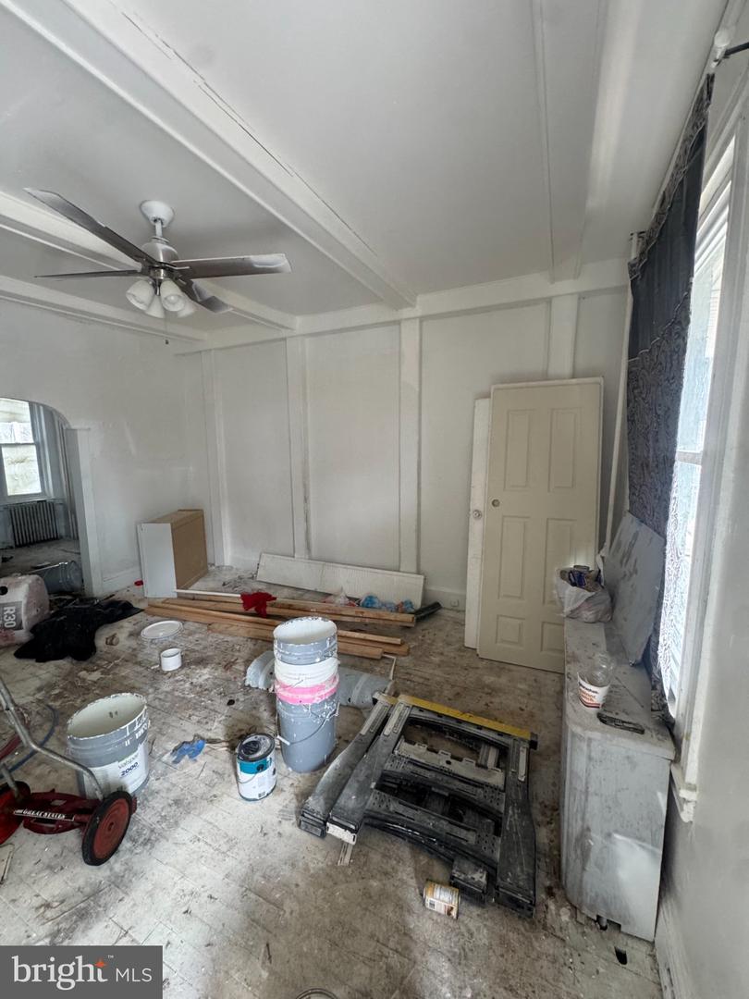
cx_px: 374
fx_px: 404
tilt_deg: -6.6
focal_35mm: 14
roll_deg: +0.7
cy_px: 500
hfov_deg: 85.7
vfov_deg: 102.1
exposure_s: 1/99
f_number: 2.2
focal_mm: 2.22
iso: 250
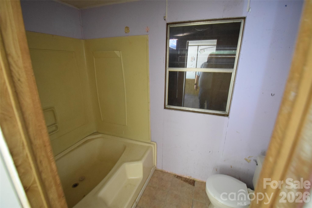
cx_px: 156
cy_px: 104
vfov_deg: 77.4
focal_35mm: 15
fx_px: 130
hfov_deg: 100.4
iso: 3200
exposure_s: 1/5
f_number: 4.5
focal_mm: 10
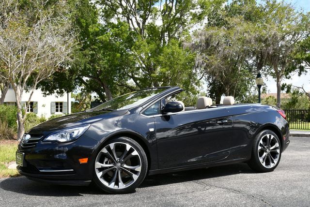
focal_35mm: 44
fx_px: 379
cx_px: 155
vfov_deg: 30.6
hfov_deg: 44.5
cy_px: 104
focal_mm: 22
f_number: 8
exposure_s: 1/250
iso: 180
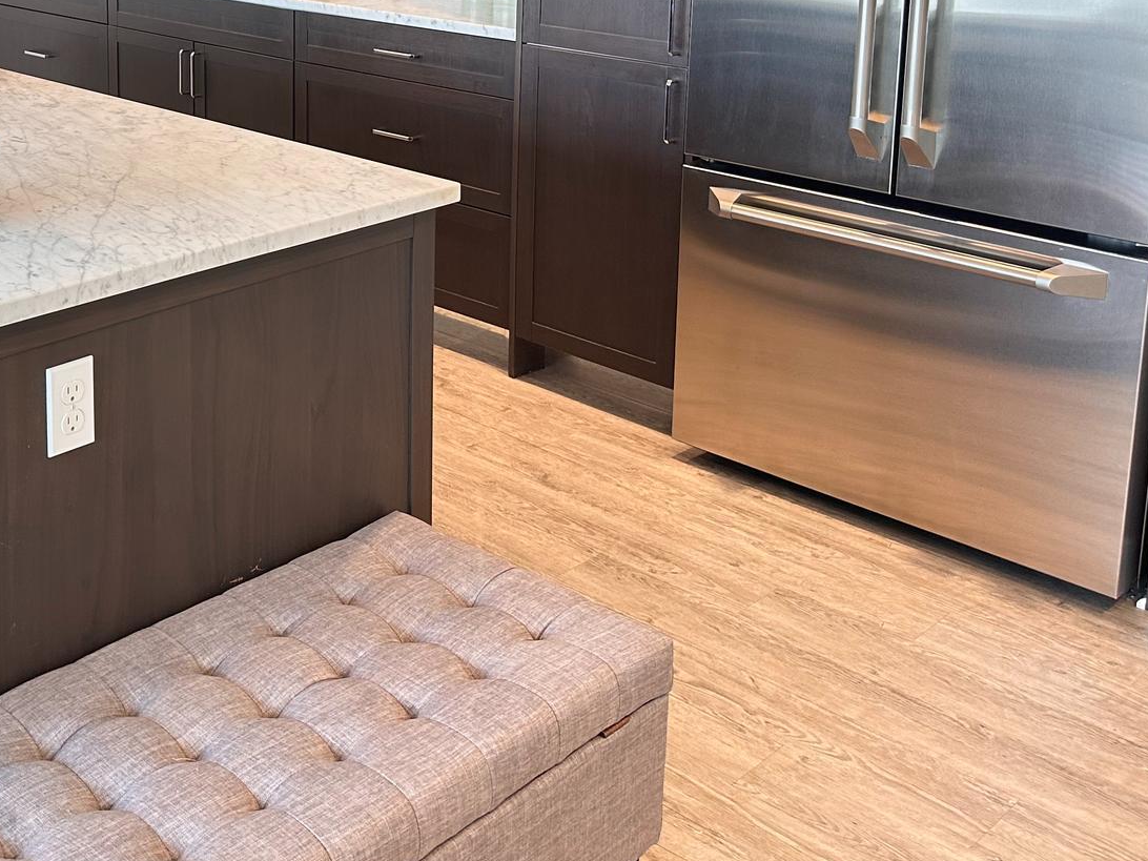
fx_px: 1492
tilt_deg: -9.8
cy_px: 61
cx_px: 194
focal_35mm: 45
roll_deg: +0.2
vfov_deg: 30.5
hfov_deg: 40.0
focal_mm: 6.86
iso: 160
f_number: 1.78
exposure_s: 1/60
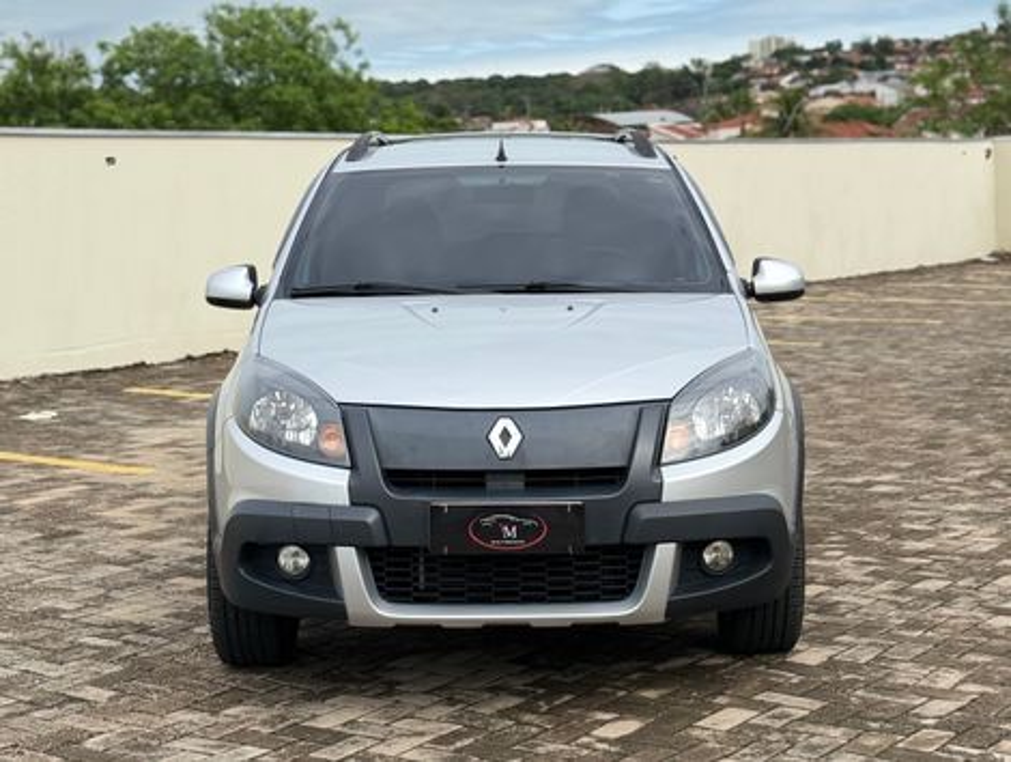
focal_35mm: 48
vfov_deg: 30.3
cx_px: 506
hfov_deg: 39.6
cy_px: 381
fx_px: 1404
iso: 64
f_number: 1.78
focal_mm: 6.76
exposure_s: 1/5208
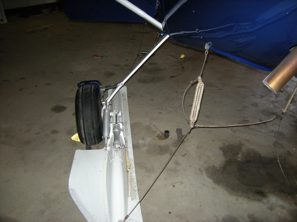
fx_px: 240
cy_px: 111
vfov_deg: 49.7
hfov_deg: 63.4
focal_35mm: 28
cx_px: 148
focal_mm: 4.7
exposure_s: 1/60
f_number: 2.8
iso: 148
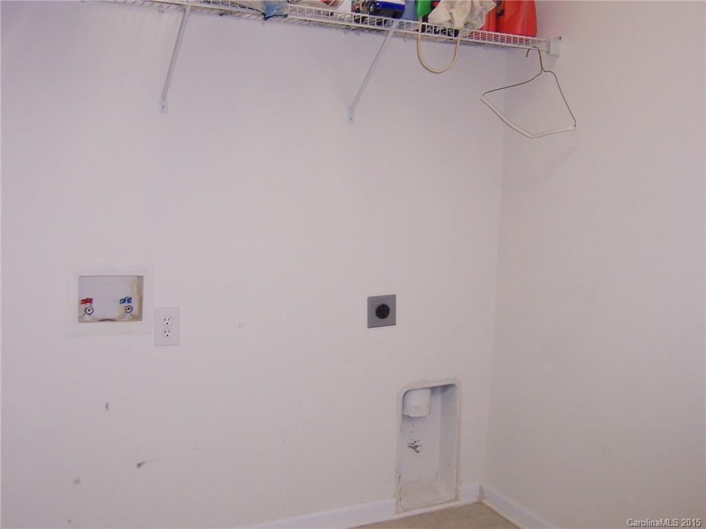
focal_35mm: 40
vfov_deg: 36.0
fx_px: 816
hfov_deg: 46.8
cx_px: 353
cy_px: 264
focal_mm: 6.7
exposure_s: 1/60
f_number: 3.4
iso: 140
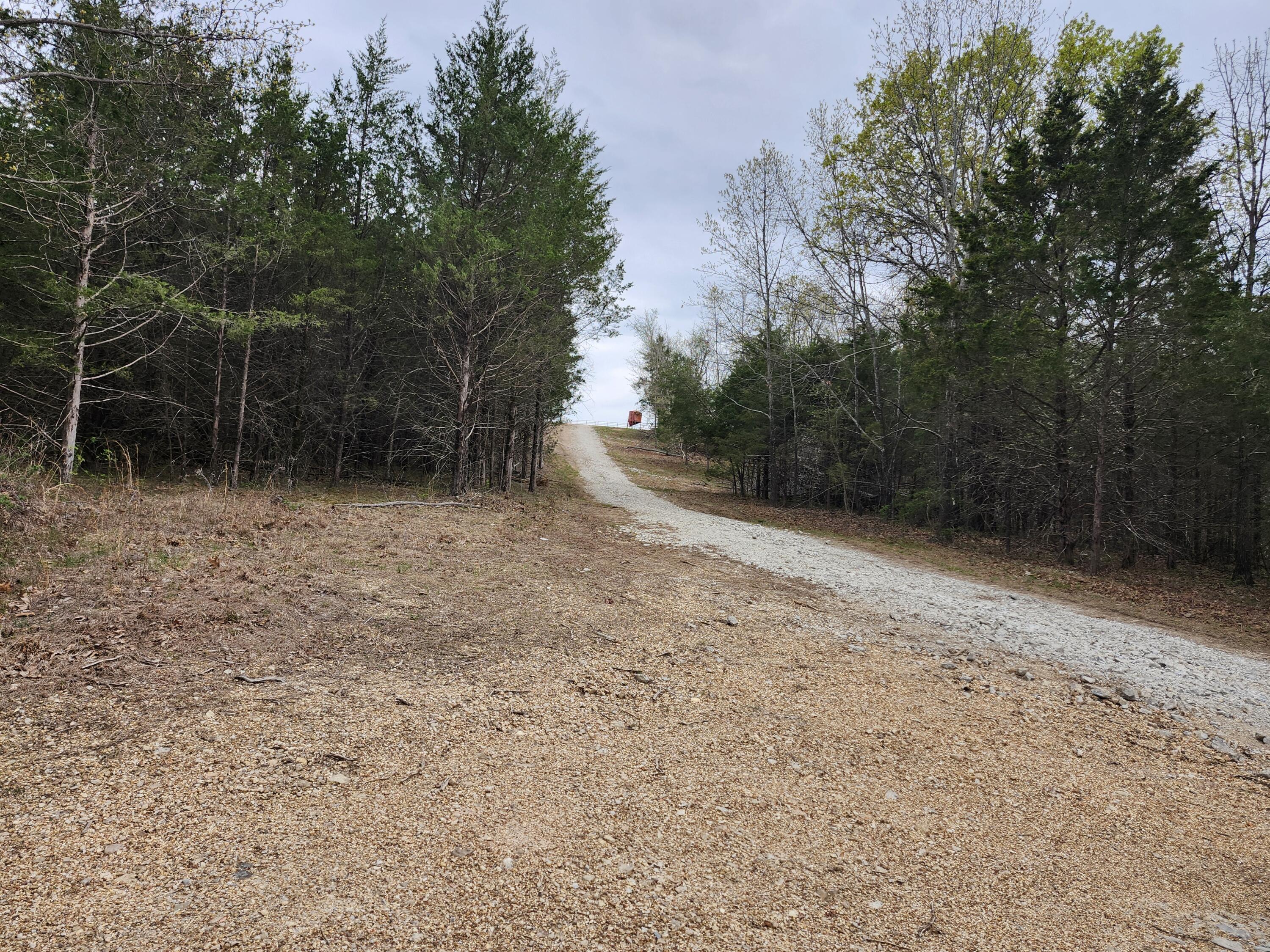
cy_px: 476
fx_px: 844
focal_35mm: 23
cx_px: 635
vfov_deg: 58.9
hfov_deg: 73.9
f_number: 1.8
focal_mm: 5.54
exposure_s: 1/180
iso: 32
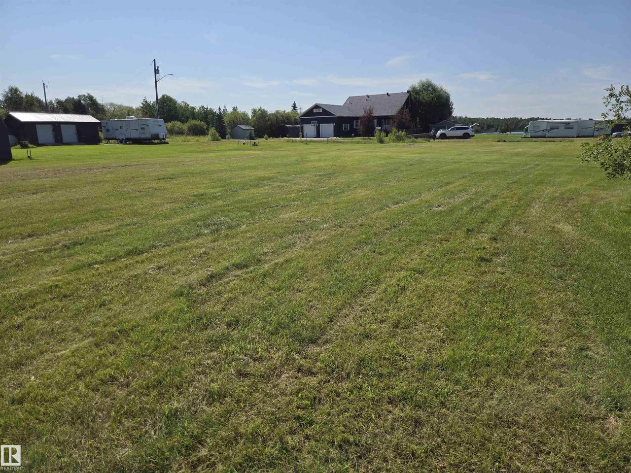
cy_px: 236
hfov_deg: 73.9
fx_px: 419
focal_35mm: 23
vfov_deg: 58.9
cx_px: 316
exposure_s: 1/3483
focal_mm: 5.4
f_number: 1.8
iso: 25
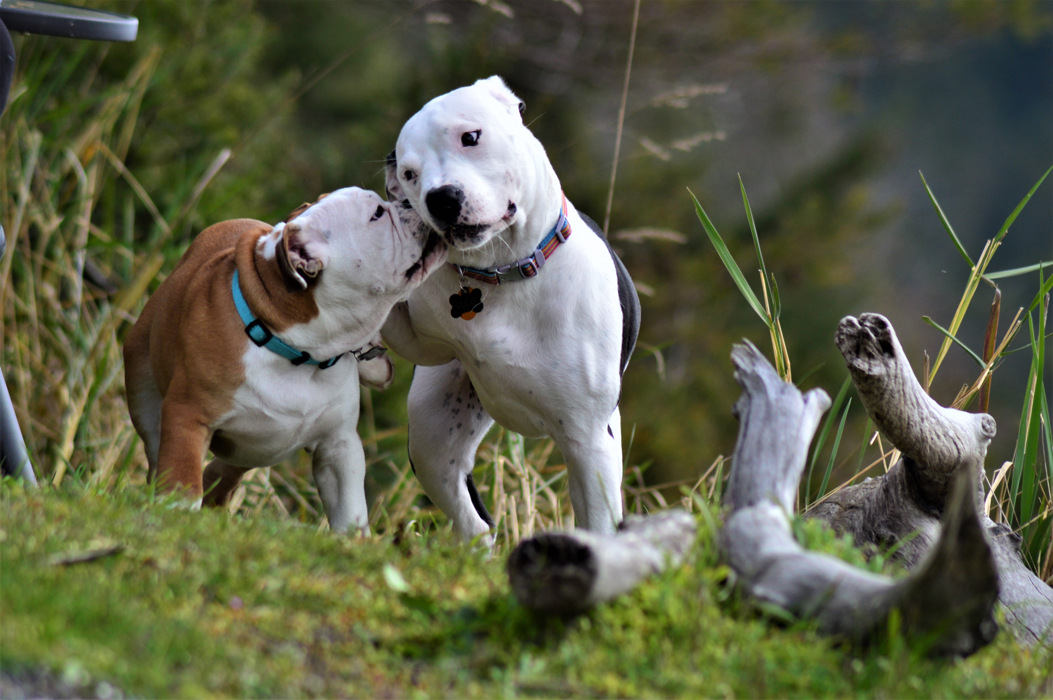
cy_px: 350
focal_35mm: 345
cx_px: 526
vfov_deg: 4.0
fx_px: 10082
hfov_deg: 6.0
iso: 400
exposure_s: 1/800
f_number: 6.3
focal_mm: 230
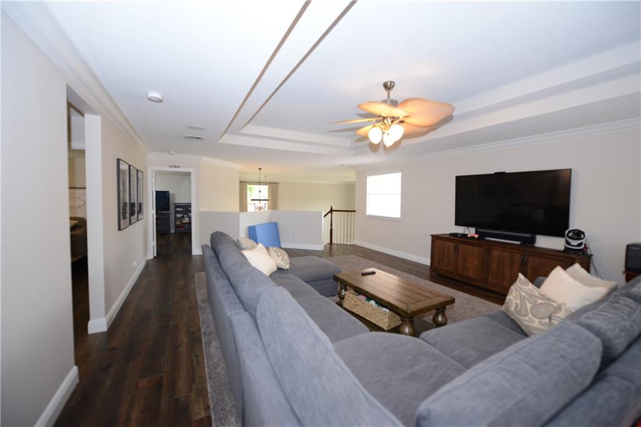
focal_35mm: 14
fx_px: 249
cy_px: 214
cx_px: 320
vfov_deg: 81.2
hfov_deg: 104.2
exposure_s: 1/60
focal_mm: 14
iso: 450
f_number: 3.2
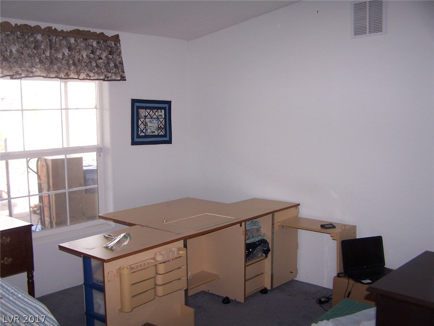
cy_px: 163
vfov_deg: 37.7
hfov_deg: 49.0
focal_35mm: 38
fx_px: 476
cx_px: 217
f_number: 2.8
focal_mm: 6.3
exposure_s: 1/60
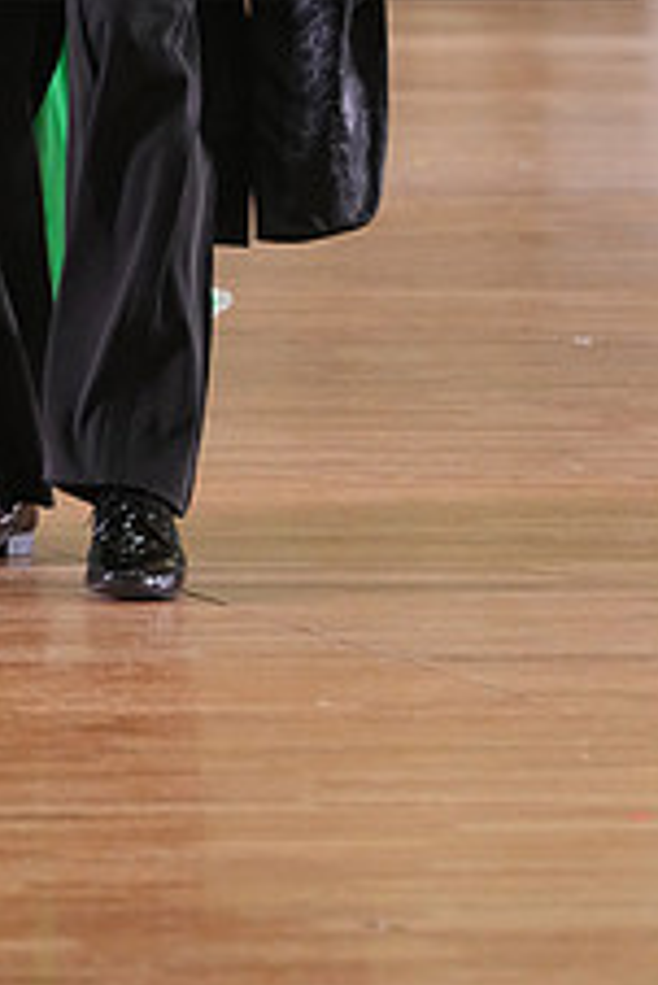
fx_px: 14070
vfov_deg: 4.0
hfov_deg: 2.7
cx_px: 37
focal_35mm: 514
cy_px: -144
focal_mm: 200
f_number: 6.3
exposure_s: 1/200
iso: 4000
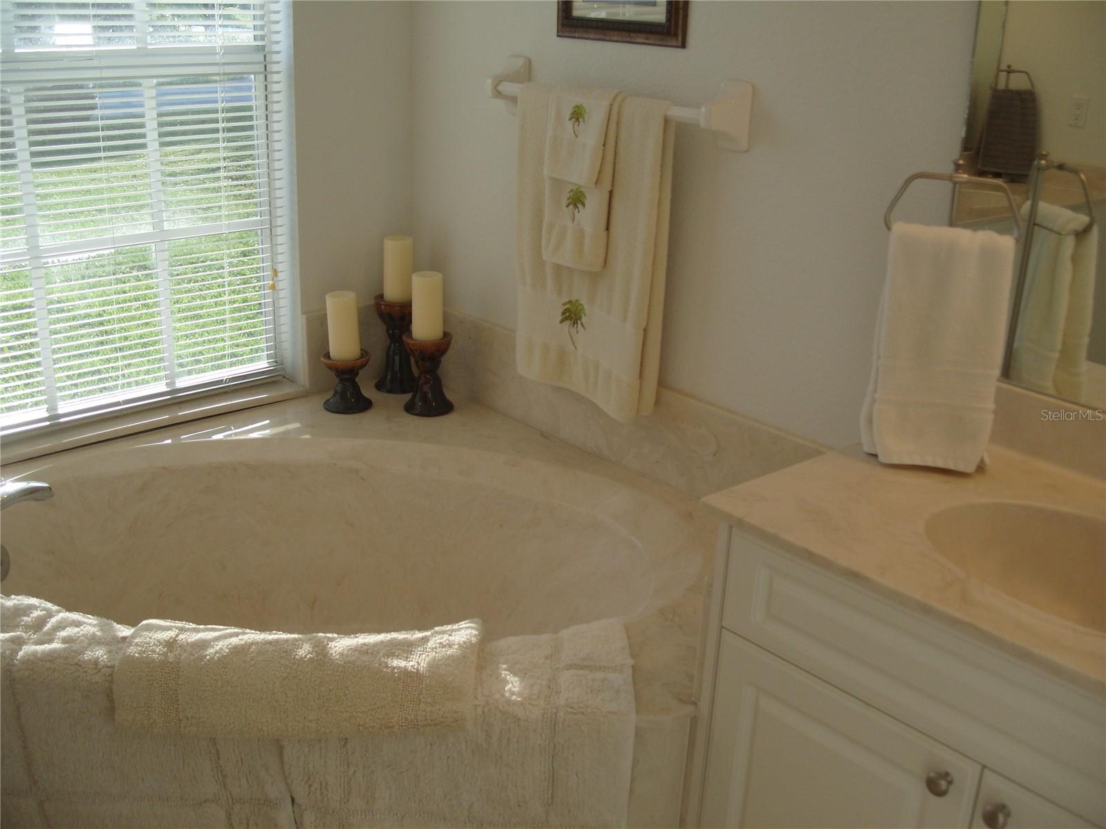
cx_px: 553
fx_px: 1118
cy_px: 414
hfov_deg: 52.6
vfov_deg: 40.7
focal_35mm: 35
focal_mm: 7.8
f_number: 2.8
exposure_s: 1/180
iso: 80
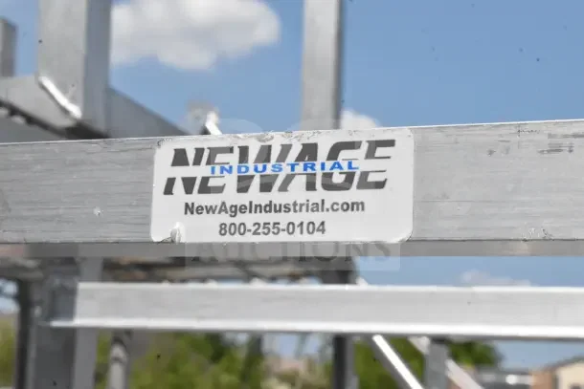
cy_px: 194
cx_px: 292
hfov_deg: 24.6
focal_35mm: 82
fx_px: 1339
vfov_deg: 16.6
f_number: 29
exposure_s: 1/3200
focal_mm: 55
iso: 6400
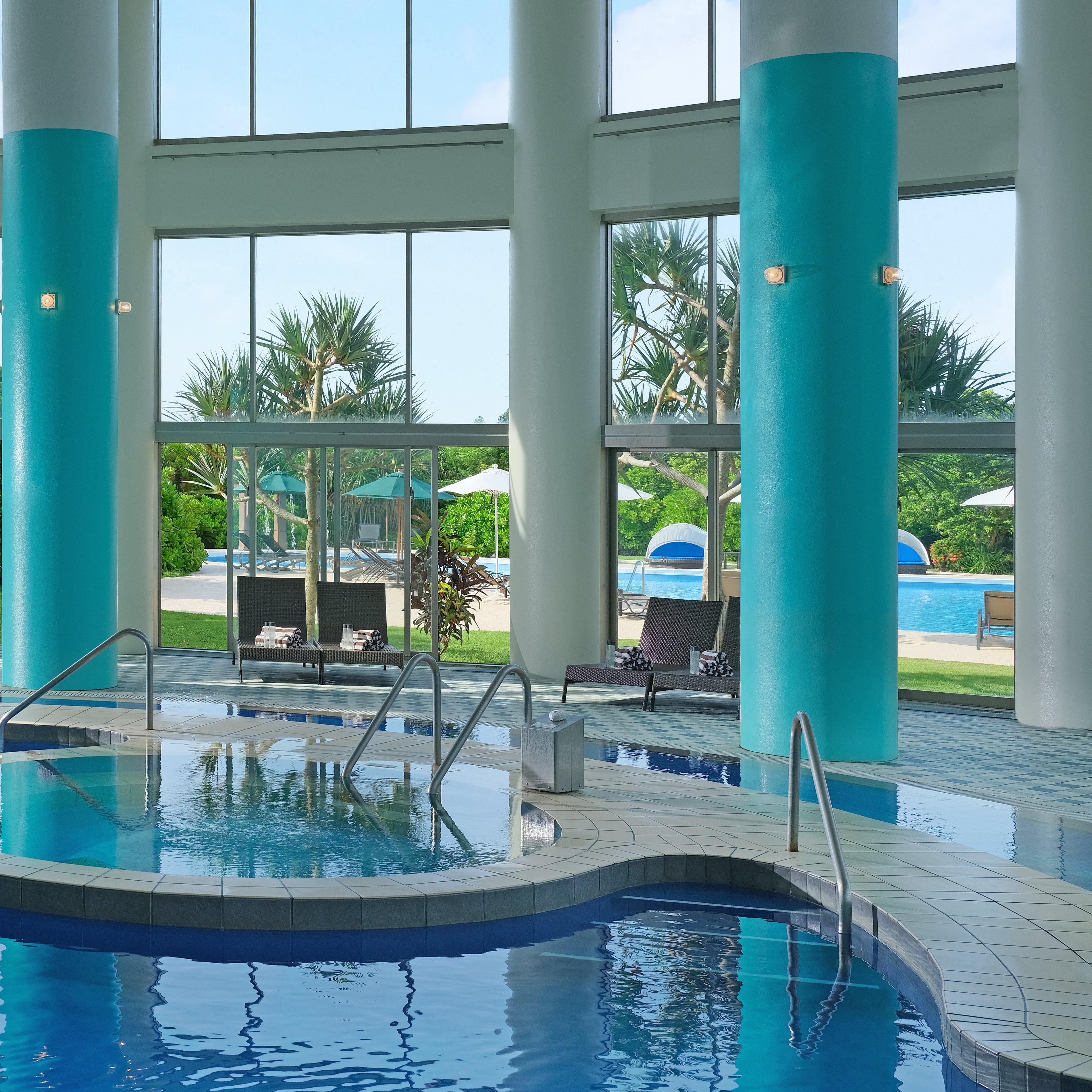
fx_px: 1713
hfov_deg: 33.2
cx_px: 72
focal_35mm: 48
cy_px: 412
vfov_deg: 35.2
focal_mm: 32
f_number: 9
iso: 400
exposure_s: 1/220
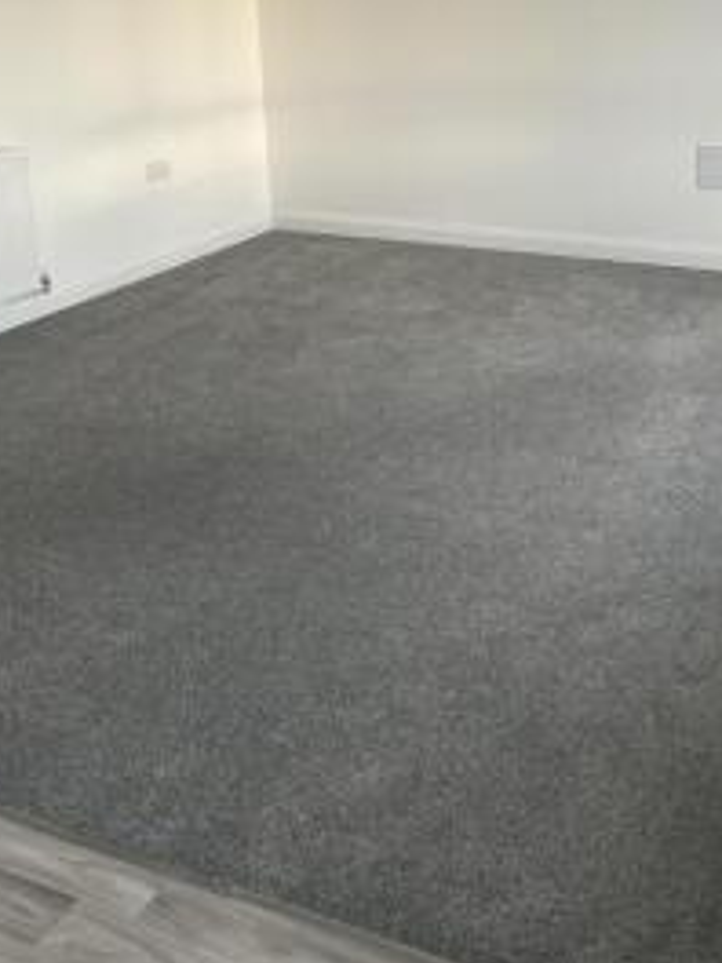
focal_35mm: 43
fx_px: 1196
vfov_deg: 42.1
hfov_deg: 33.0
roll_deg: +1.4
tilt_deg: -12.0
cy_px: 202
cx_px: 540
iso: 125
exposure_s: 1/74
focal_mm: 5.7
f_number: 1.5
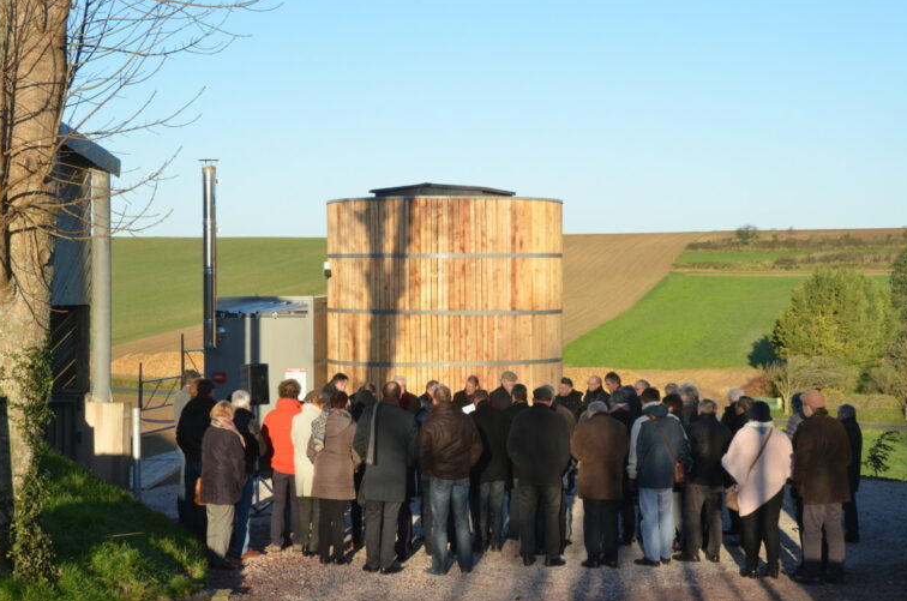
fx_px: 1609
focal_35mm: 64
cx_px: 452
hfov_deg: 31.5
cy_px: 299
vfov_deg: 21.2
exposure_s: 1/640
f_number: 13
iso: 1250
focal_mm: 42
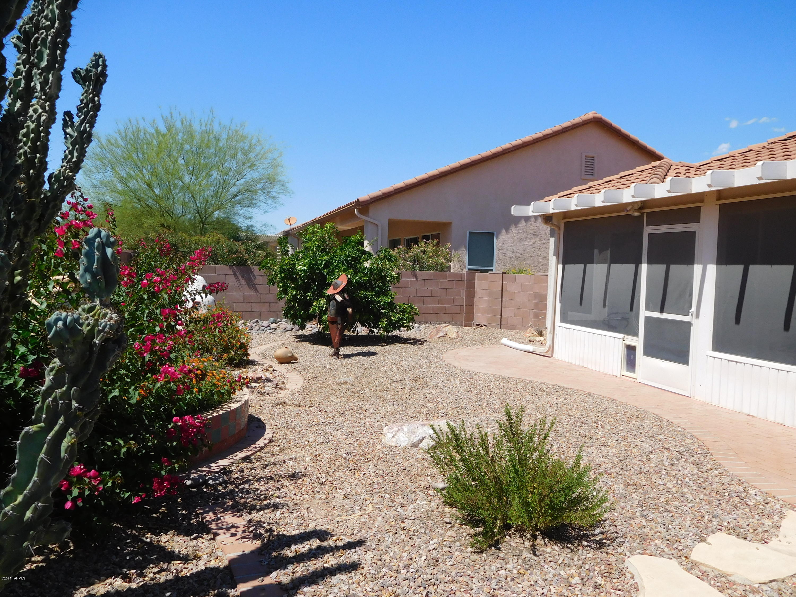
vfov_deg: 54.9
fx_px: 575
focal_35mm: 25
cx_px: 398
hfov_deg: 69.4
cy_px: 298
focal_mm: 4.5
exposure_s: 1/400
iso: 125
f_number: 6.8
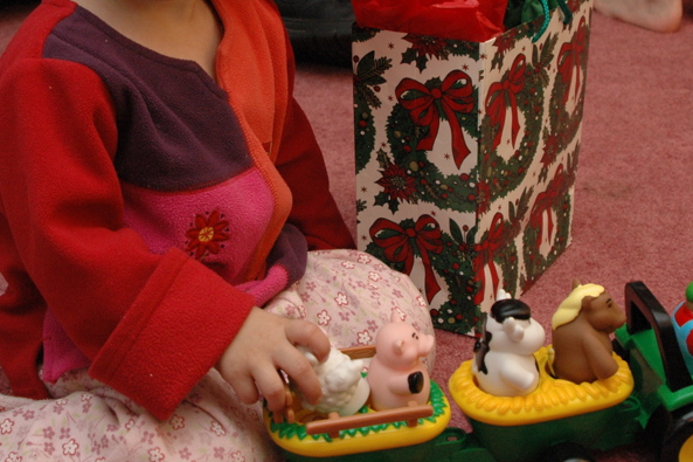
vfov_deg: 18.6
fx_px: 1405
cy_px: 132
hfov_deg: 27.7
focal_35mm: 73
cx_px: 303
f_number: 5
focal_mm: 30
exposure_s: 1/50
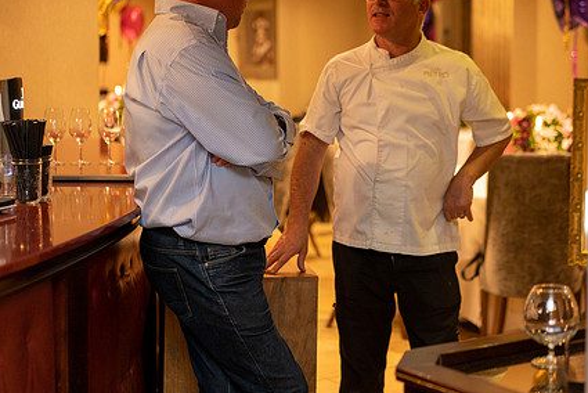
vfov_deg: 18.2
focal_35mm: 75
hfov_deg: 26.9
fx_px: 1226
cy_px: 129
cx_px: 356
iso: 2000
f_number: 2
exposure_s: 1/160
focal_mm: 55
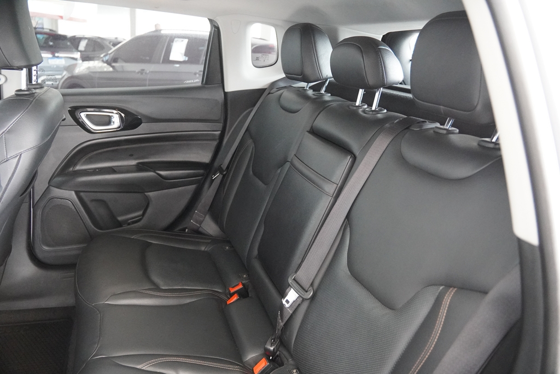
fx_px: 397
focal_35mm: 26
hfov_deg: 70.4
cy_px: 187
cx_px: 280
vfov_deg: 50.4
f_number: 2.8
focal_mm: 17
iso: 6400
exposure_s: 1/160
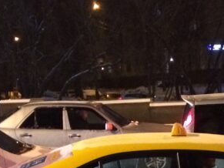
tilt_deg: -14.9
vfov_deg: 13.6
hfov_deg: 18.9
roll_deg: +3.5
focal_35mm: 102
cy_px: 259
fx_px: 660
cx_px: 201
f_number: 2.2
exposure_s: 1/17
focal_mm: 4.15
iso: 500
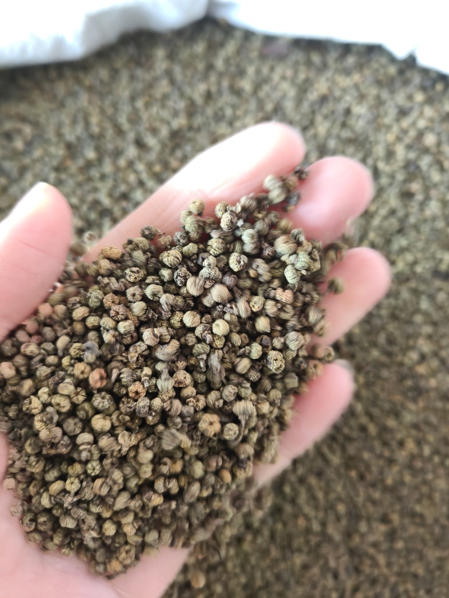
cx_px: 224
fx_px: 415
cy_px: 299
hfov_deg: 56.8
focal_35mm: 24
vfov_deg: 71.6
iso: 200
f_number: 1.8
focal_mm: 5.59
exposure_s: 1/50
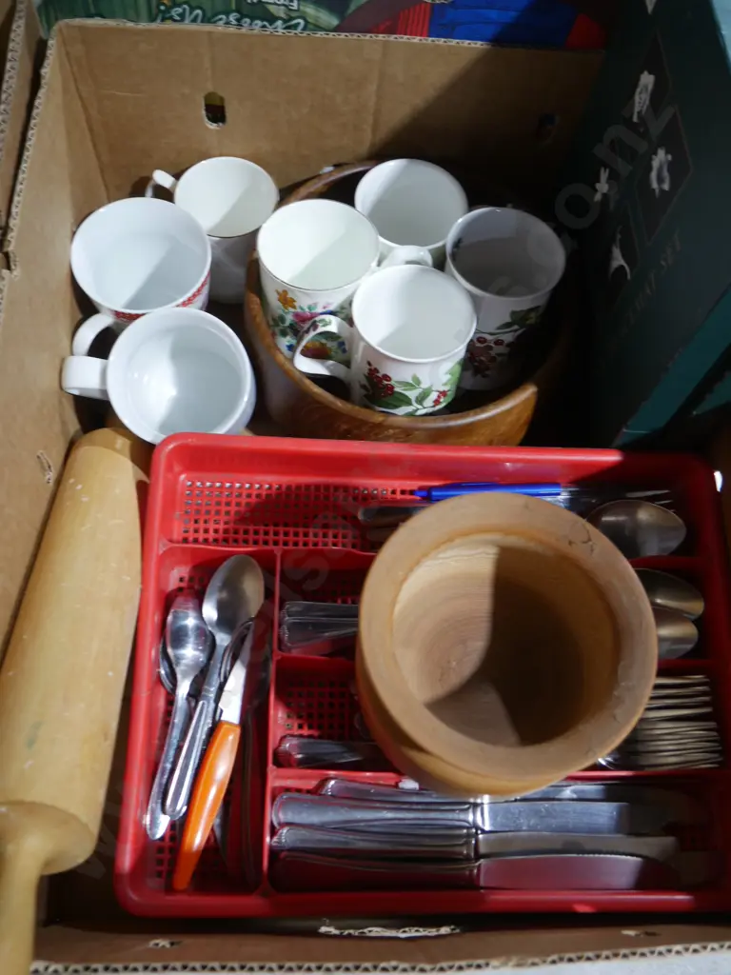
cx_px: 366
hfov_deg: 46.8
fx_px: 845
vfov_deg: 60.0
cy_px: 488
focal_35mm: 30
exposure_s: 1/60
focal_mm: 15
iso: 500
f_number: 3.6
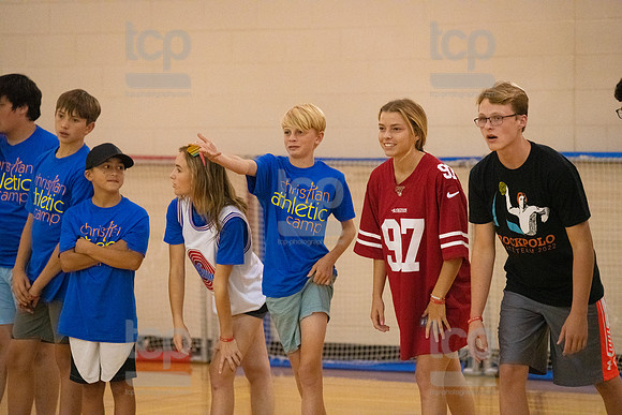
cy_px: 208
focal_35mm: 200
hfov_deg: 10.3
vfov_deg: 6.9
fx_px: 3456
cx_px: 311
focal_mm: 200
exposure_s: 1/800
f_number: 4
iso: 10000
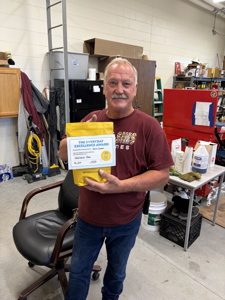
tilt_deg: -14.2
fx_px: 225
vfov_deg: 67.3
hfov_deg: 53.1
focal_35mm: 26
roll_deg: +0.2
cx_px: 112
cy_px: 150
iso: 125
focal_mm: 5.96
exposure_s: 1/60
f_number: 1.6
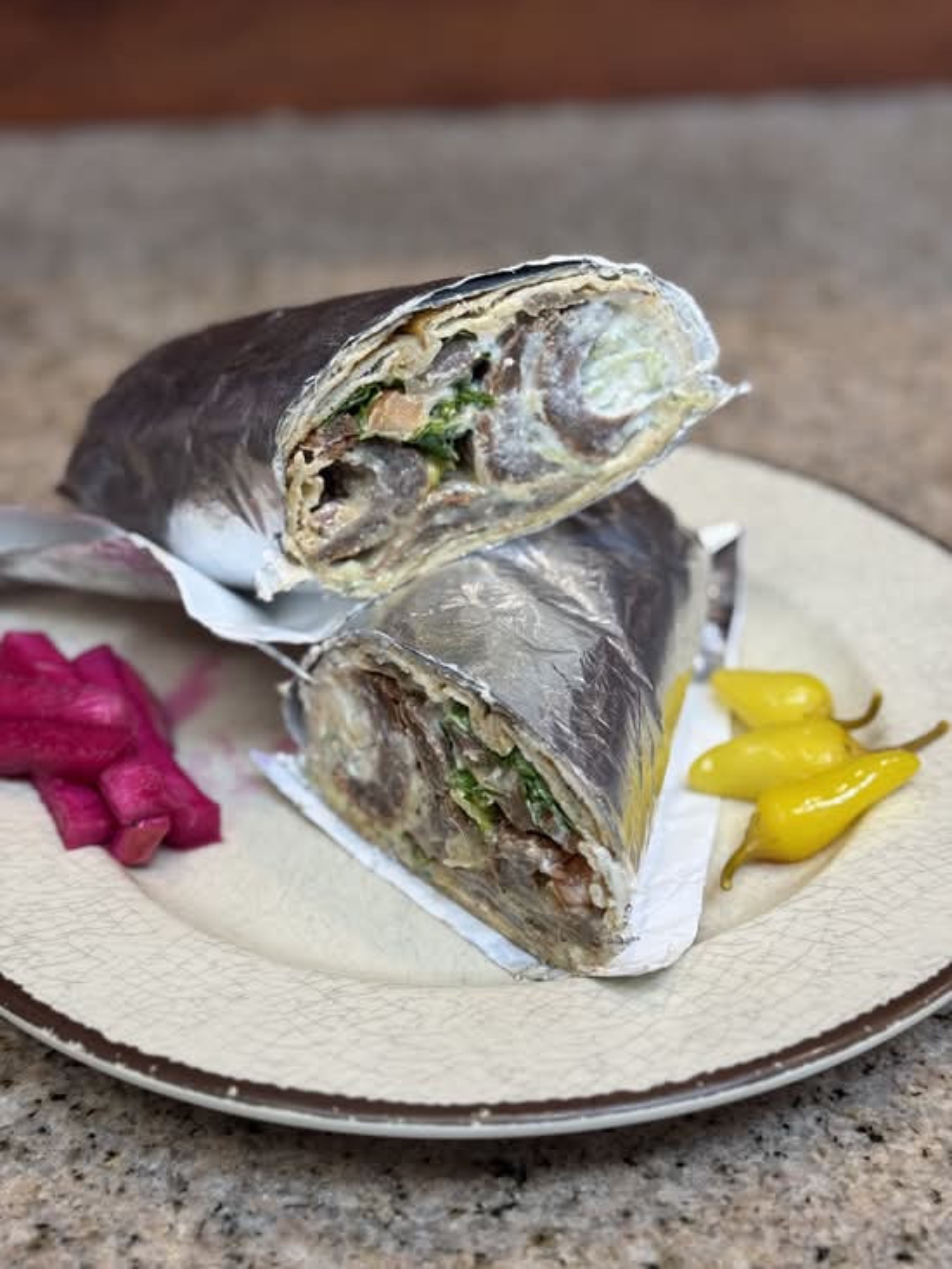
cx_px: 476
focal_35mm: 48
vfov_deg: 39.7
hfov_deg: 30.3
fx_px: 1760
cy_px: 634
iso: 64
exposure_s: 1/60
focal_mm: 6.76
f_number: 1.78
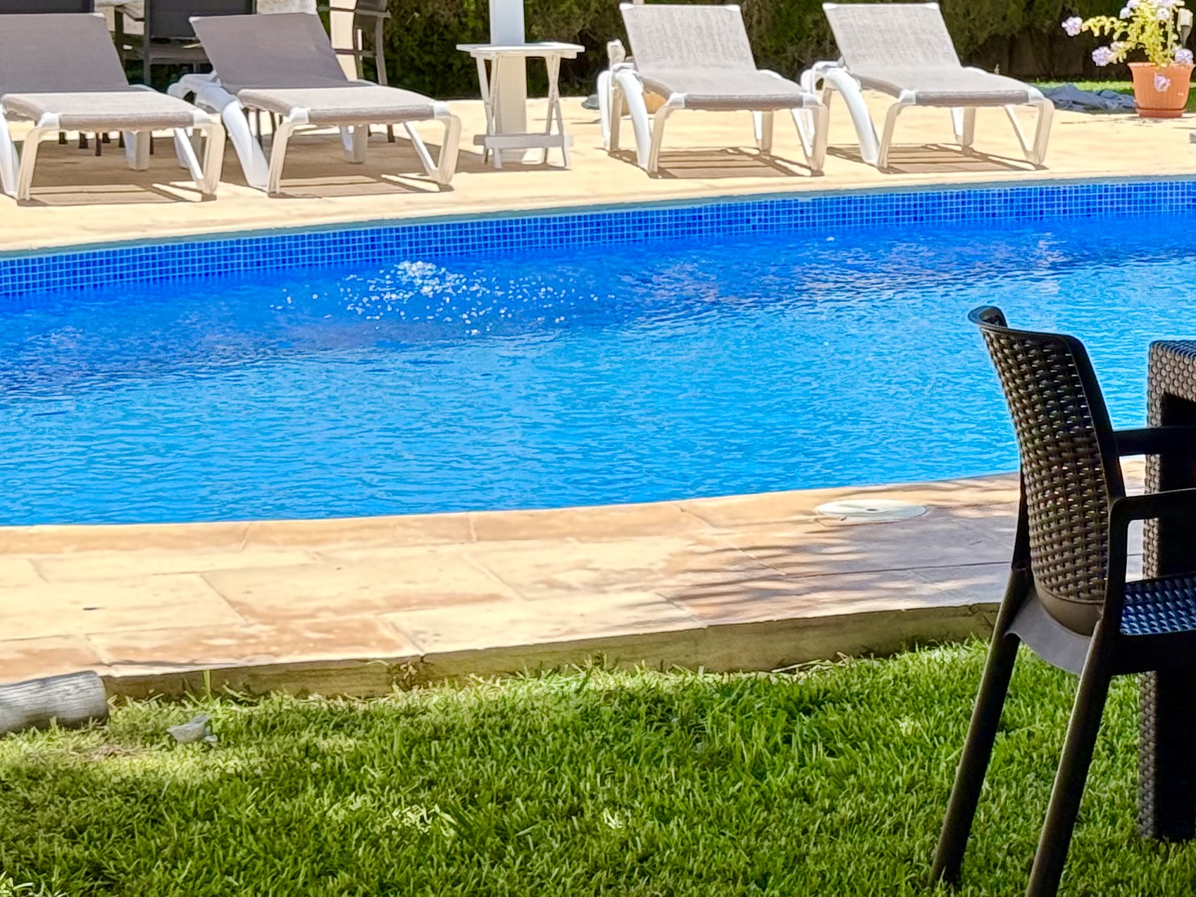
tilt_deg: -7.6
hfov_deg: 16.8
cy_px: 288
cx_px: 1299
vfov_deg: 13.0
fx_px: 3938
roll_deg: -2.1
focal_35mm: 114
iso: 64
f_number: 1.78
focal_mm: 6.76
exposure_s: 1/1715
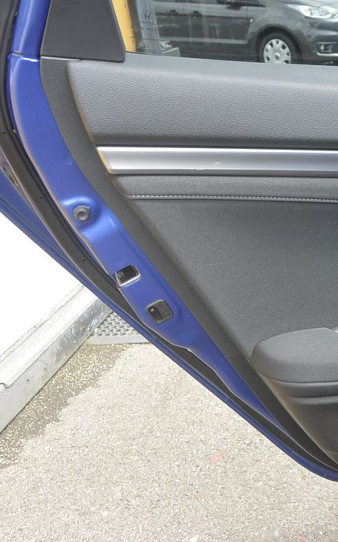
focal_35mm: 45
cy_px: 272
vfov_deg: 44.4
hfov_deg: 26.6
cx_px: 360
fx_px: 664
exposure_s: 1/250
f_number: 3.5
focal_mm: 11
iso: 160
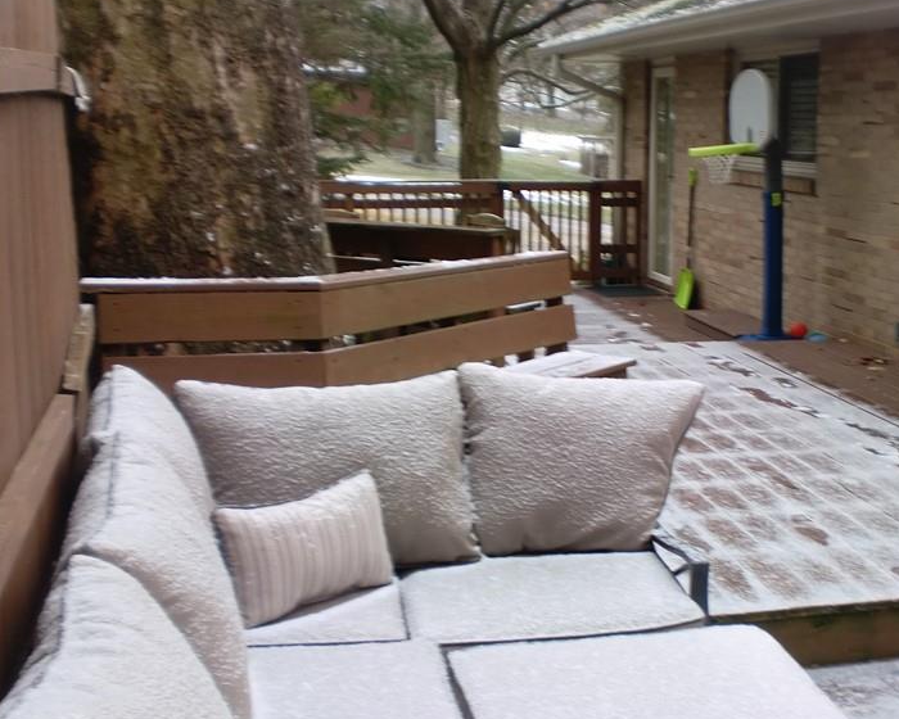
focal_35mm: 50
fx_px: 1330
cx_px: 647
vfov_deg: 30.3
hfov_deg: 36.7
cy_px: 356
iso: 64
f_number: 3.1
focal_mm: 6.3
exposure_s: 1/60
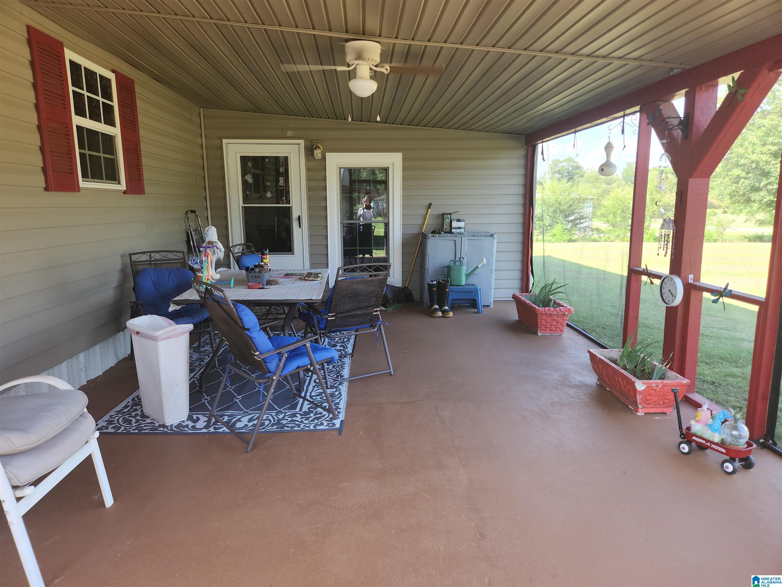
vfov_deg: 58.9
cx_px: 391
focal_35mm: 23
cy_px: 294
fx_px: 520
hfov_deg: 73.9
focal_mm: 5.4
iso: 20
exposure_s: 1/60
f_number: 1.8
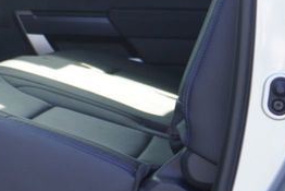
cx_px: -169
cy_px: -39
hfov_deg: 15.2
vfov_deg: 11.0
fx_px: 974
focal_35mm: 123
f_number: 4.5
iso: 100
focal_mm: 21
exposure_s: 1/80
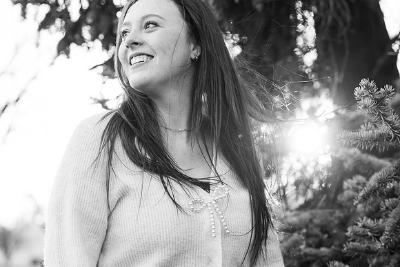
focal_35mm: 96
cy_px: 134
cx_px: 200
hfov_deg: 21.2
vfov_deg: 14.3
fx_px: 1067
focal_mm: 96
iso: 2000
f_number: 5.6
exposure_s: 1/500
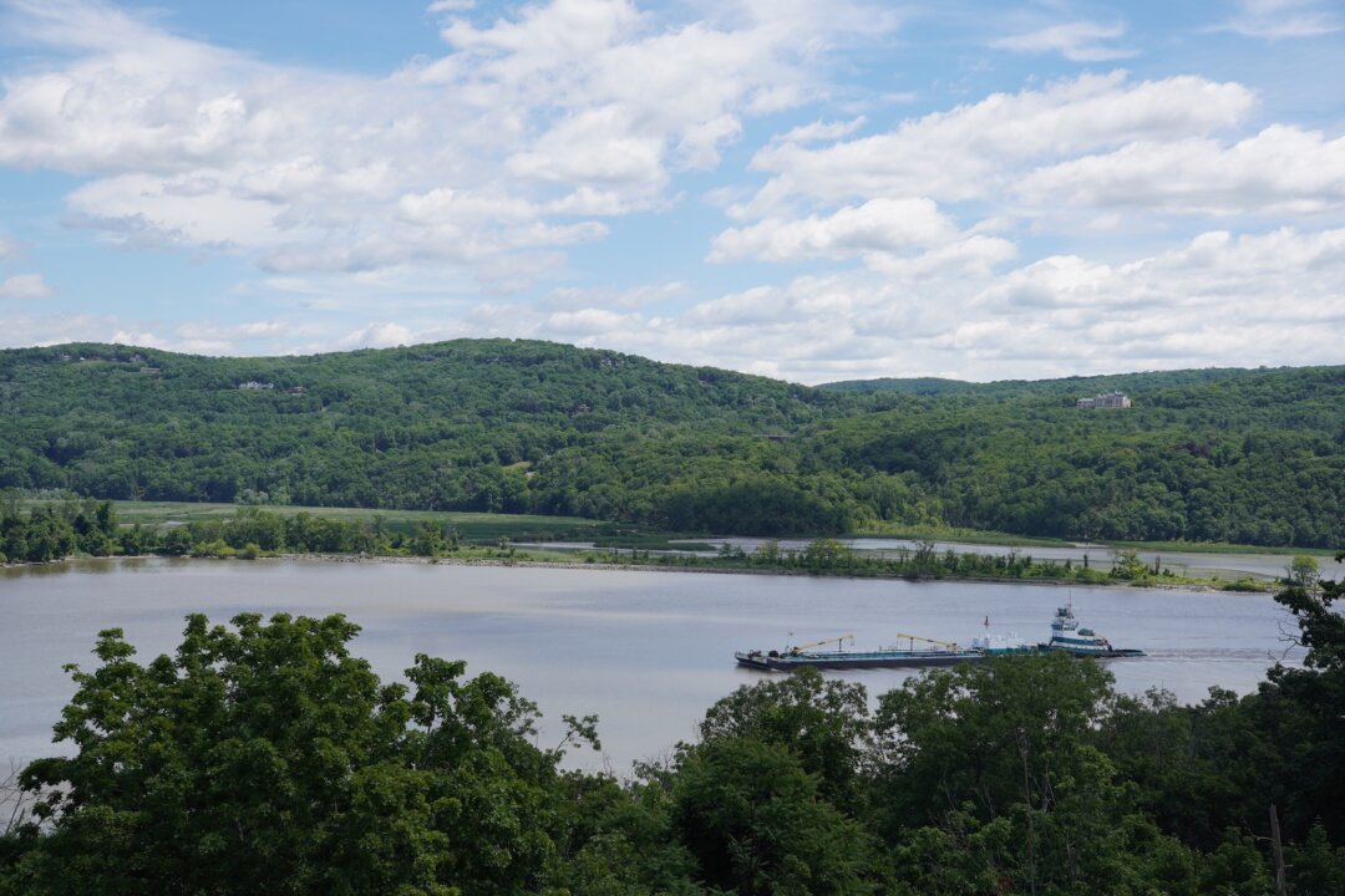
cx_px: 672
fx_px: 1838
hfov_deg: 40.2
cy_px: 448
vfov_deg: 27.4
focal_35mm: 49
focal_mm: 32.8
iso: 100
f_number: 8
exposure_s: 1/320
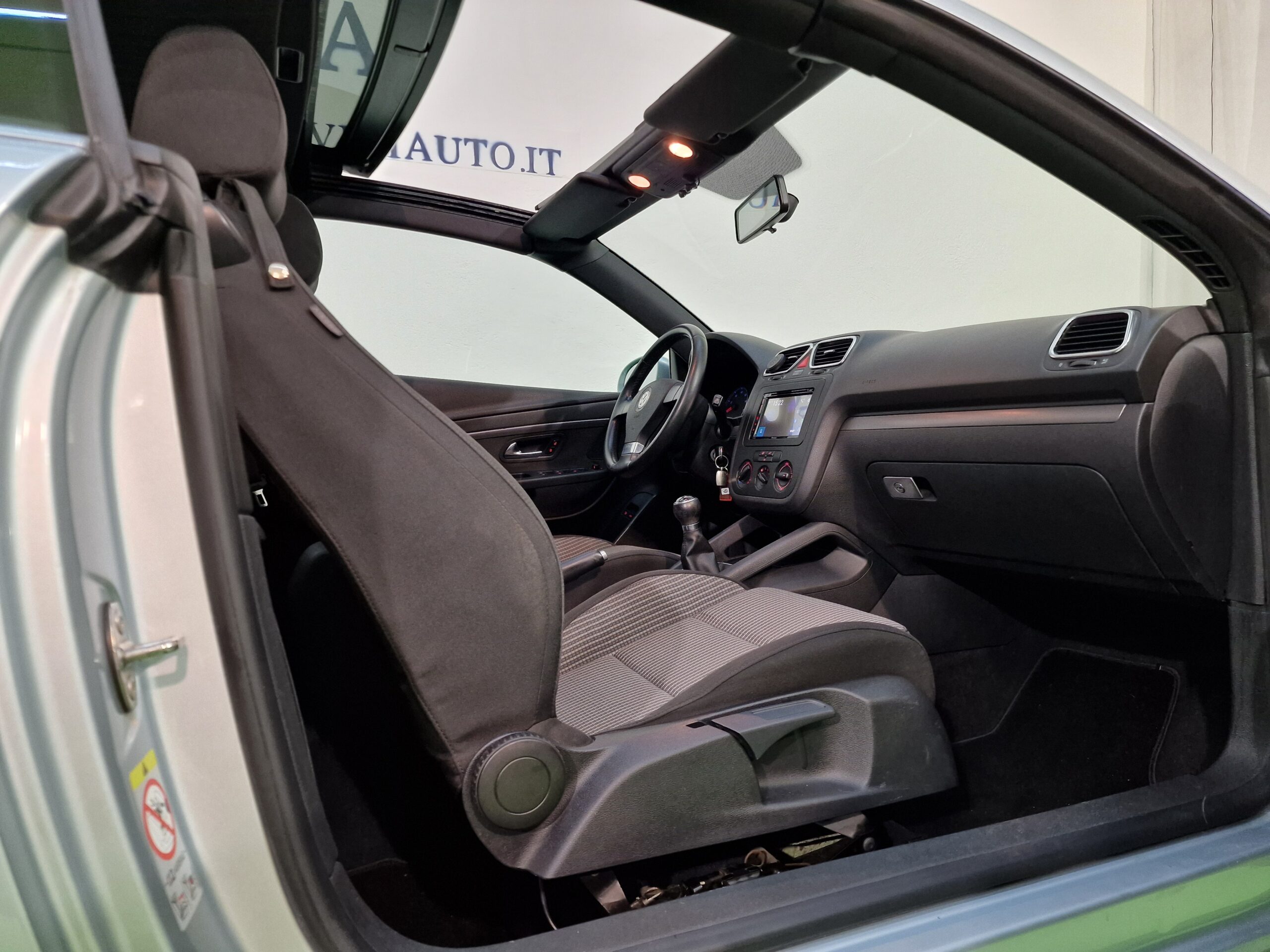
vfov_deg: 58.9
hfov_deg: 73.9
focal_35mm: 23
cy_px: 476
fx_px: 844
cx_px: 635
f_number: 1.8
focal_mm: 6.4
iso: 200
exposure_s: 1/100
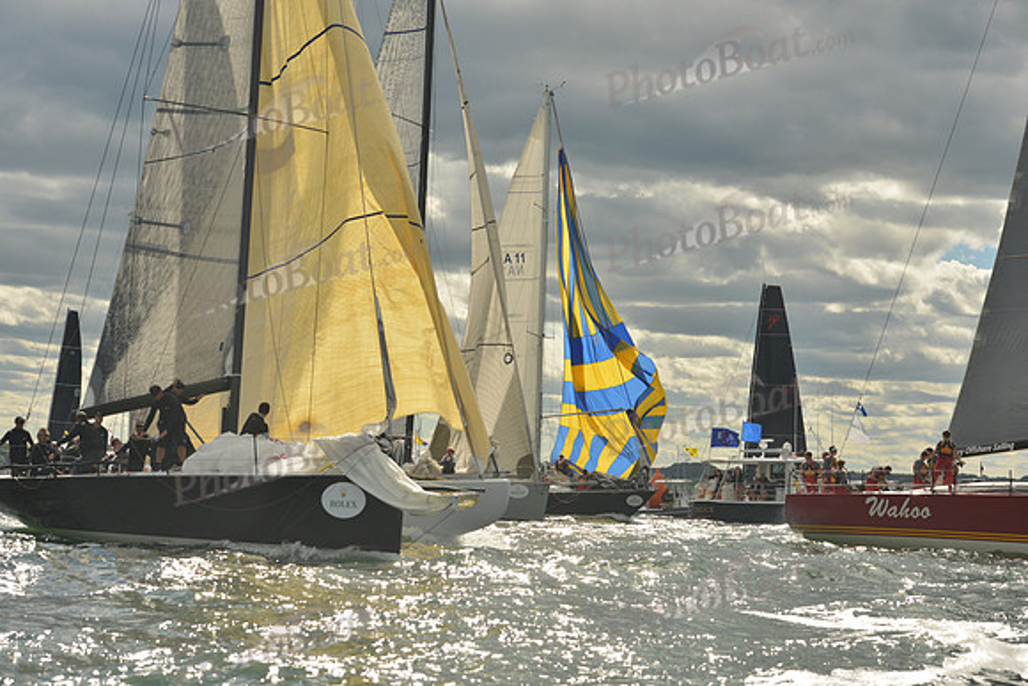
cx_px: 514
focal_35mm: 70
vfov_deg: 19.5
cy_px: 343
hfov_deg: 28.8
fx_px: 1999
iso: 400
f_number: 7.1
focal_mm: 70
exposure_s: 1/640
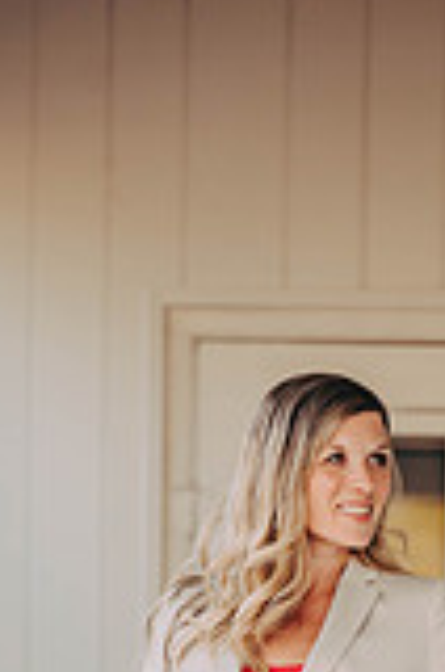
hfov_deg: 3.3
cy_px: 899
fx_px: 7616
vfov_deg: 5.0
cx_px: 281
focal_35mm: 409
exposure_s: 1/500
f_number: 2.8
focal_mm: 145
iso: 400
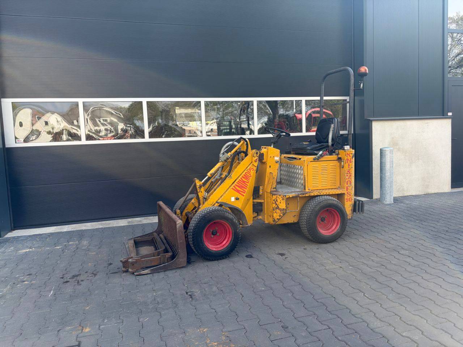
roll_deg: +2.9
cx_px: 232
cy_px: 174
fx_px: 348
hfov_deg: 67.3
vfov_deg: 53.1
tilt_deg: -2.8
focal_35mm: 26
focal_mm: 5.96
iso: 50
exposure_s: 1/673
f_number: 1.6
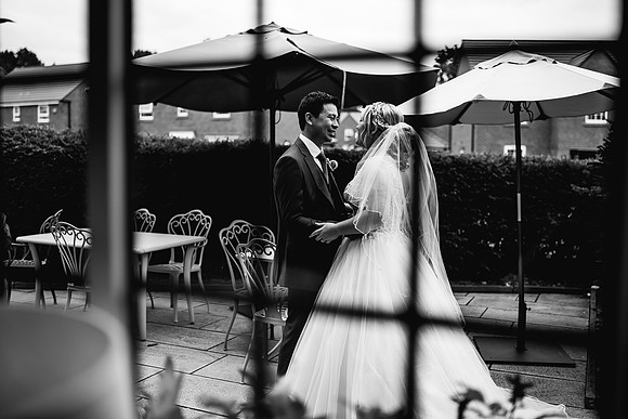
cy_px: 210
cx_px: 314
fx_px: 624
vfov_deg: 37.1
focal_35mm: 36
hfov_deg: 53.4
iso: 100
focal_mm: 35
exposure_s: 1/2500
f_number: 1.6
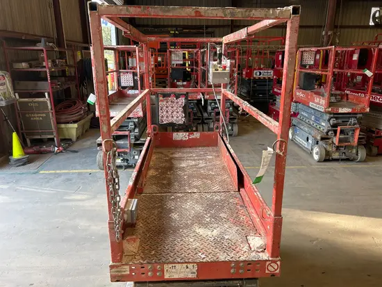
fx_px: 287
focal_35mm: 26
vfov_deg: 53.1
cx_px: 191
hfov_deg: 67.3
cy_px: 144
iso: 64
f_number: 1.5
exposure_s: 1/120
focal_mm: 5.7
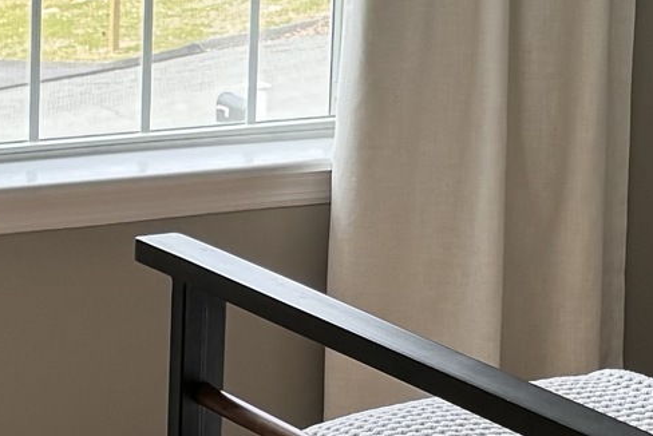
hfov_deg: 13.1
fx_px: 2849
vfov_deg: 8.7
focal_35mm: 157
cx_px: 282
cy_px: 40
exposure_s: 1/170
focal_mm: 6.76
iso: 100
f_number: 1.78
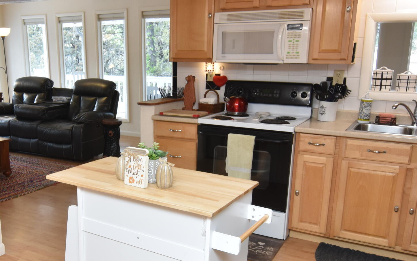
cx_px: 151
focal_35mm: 38
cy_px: 162
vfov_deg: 33.4
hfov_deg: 50.9
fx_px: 432
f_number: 10
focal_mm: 12
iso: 450
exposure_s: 1/15
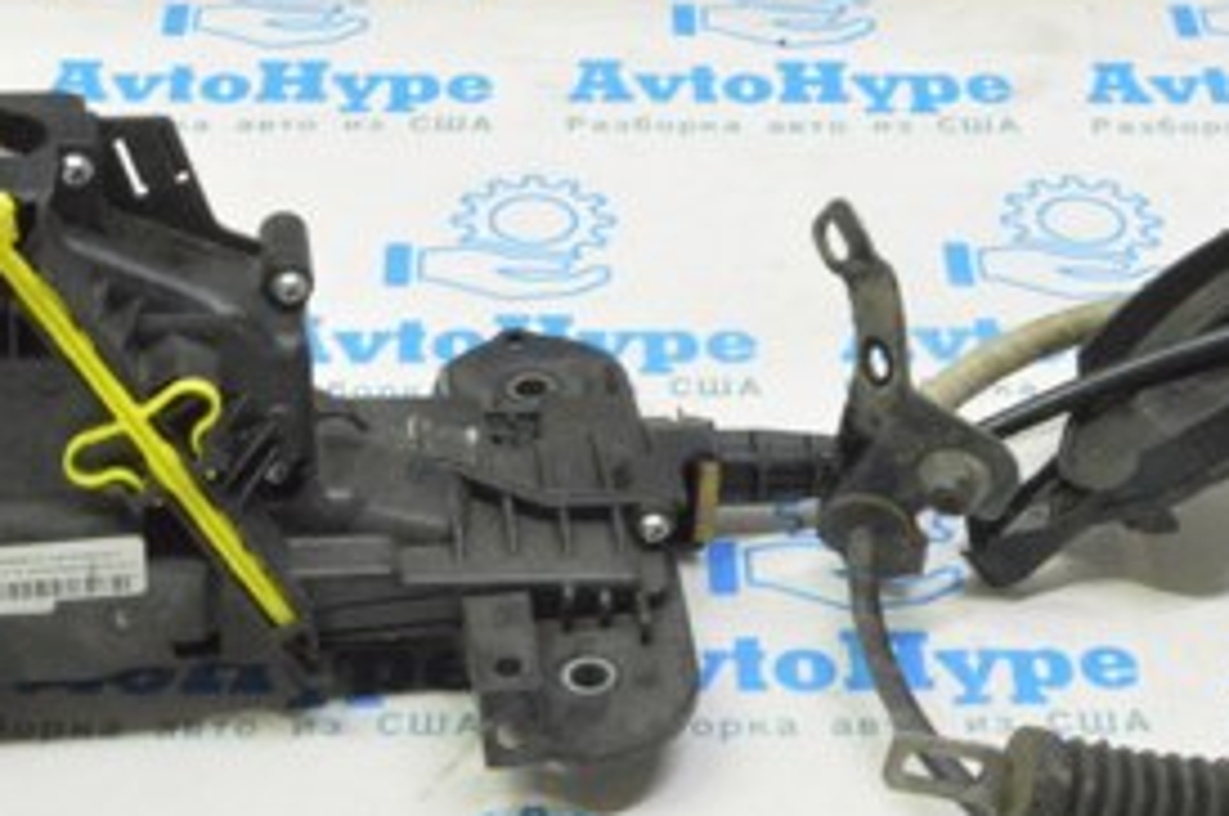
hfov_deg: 20.8
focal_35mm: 98
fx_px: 3342
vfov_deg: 13.8
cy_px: 141
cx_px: 677
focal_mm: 28
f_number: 20
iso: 6400
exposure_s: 1/20
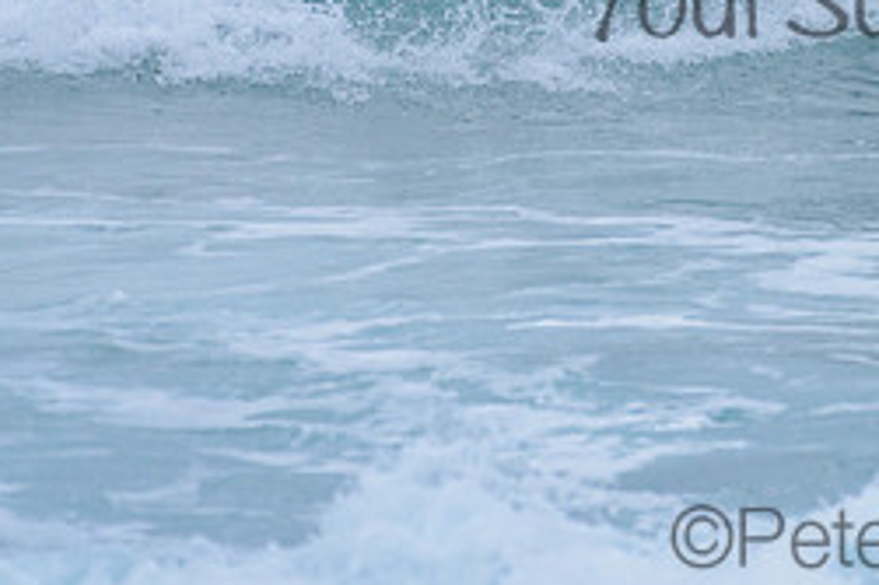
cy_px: -157
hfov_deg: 1.5
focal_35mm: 1417
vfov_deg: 1.0
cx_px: 877
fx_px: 34575
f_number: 5.6
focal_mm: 500
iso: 1600
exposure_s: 1/2000
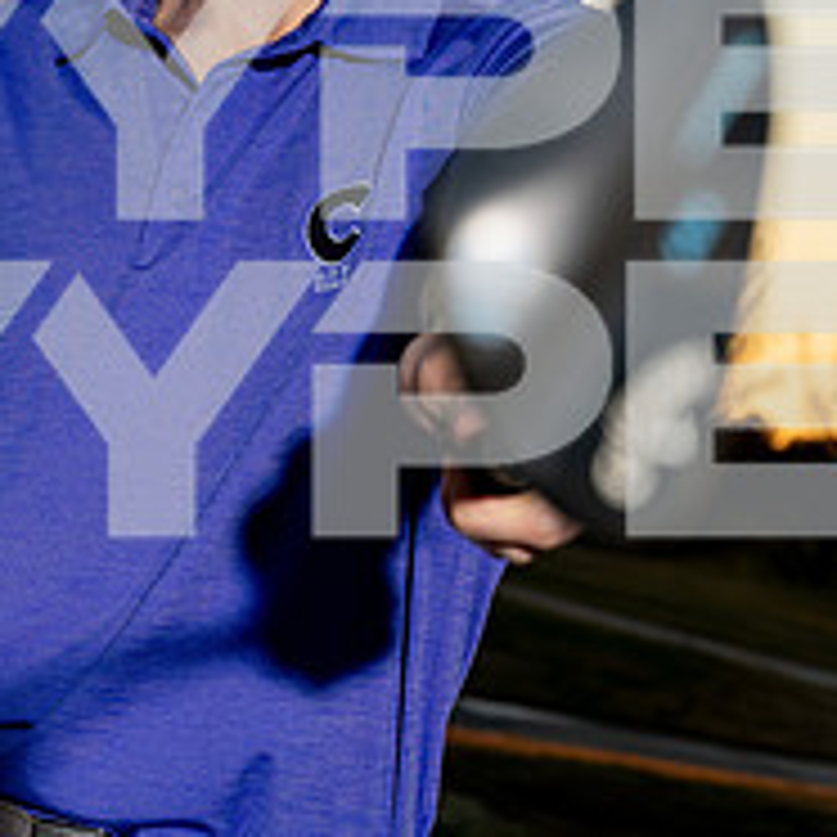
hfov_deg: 12.5
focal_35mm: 140
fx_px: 3830
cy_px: 86
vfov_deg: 12.4
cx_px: 270
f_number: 7.1
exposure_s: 1/250
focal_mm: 68
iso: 160
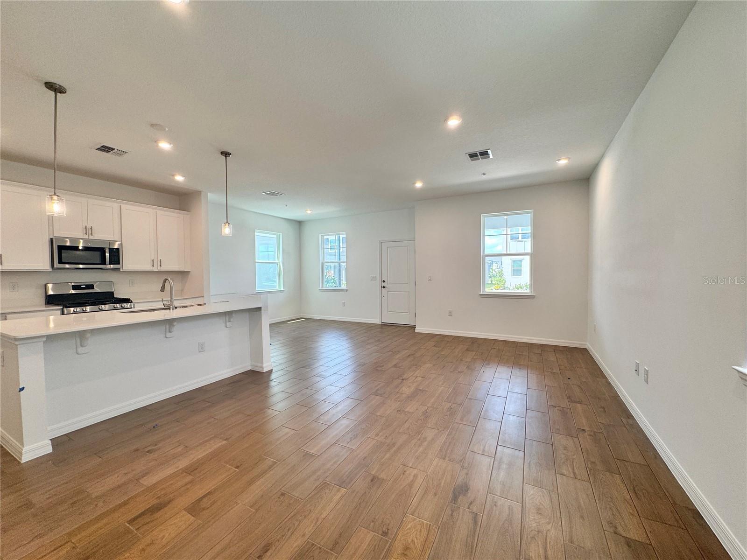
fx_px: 302
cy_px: 280
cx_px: 374
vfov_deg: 85.7
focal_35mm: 14
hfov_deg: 102.1
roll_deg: +0.3
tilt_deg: -2.2
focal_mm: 2.22
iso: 64
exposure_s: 1/120
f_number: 2.2
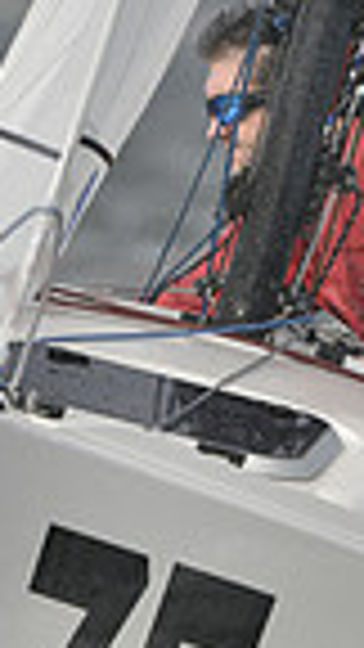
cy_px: 502
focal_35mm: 1688
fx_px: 28964
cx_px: 427
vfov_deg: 1.3
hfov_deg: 0.7
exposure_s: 1/1600
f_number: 7.1
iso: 400
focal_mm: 400
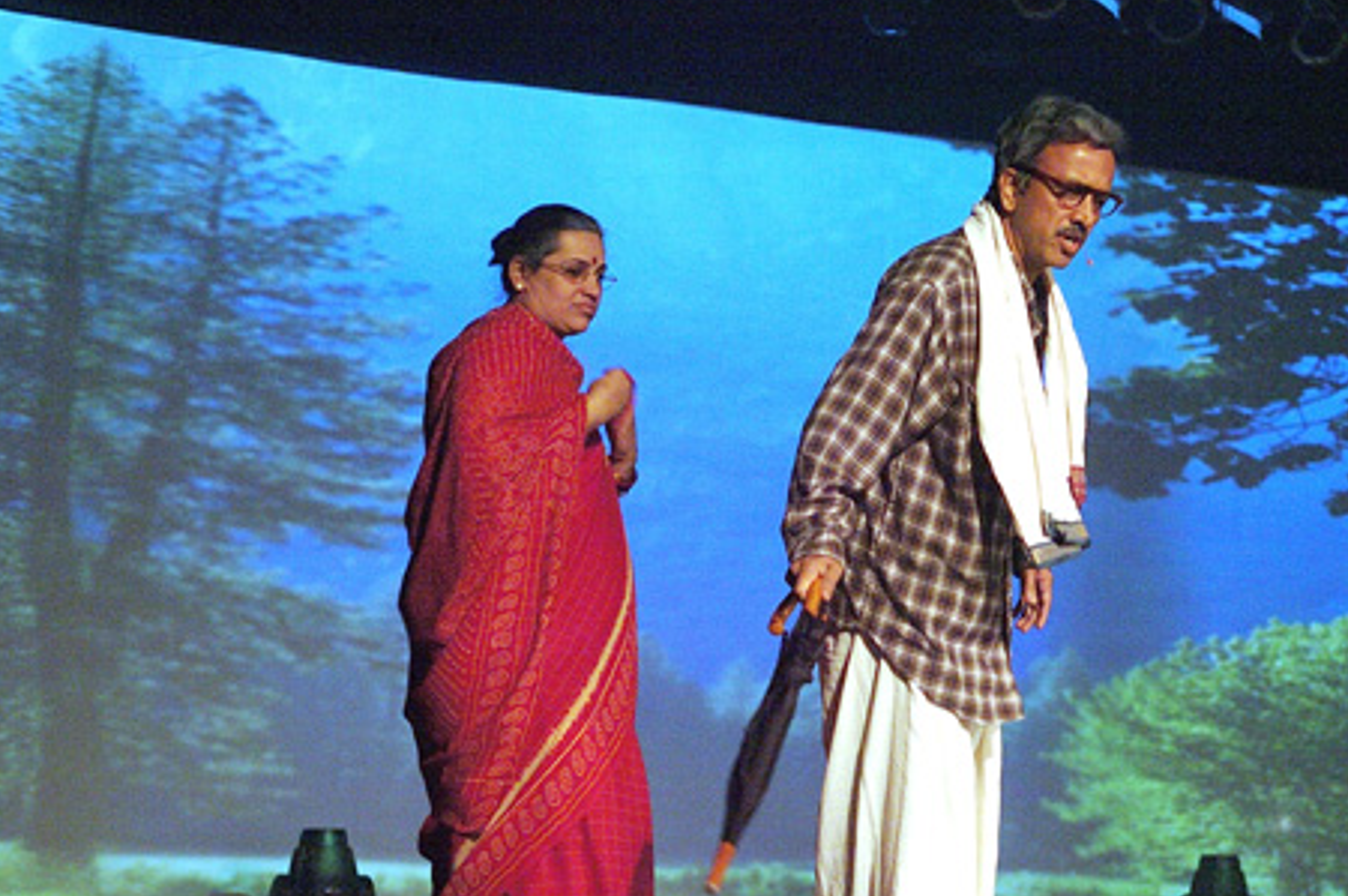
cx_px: 824
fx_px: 2992
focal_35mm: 80
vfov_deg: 17.0
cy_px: 572
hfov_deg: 25.3
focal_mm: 40
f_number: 2.8
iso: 800
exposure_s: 1/100
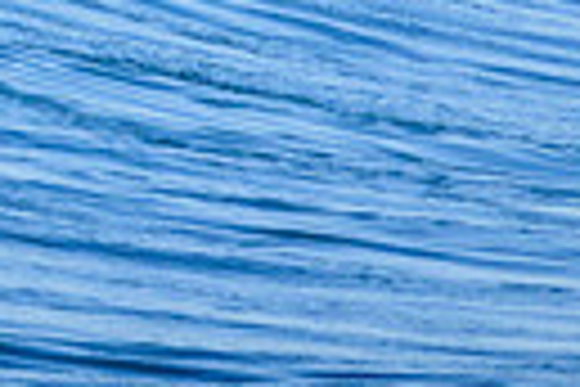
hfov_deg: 0.5
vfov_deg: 0.4
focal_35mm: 3887
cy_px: -353
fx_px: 62619
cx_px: -323
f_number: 11
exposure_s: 1/2000
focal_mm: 800
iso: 1800
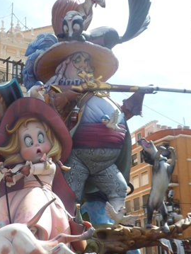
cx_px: 52
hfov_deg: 21.2
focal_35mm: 69
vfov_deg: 28.1
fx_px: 507
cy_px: 151
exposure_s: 1/500
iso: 80
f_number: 3.5
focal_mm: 5.3
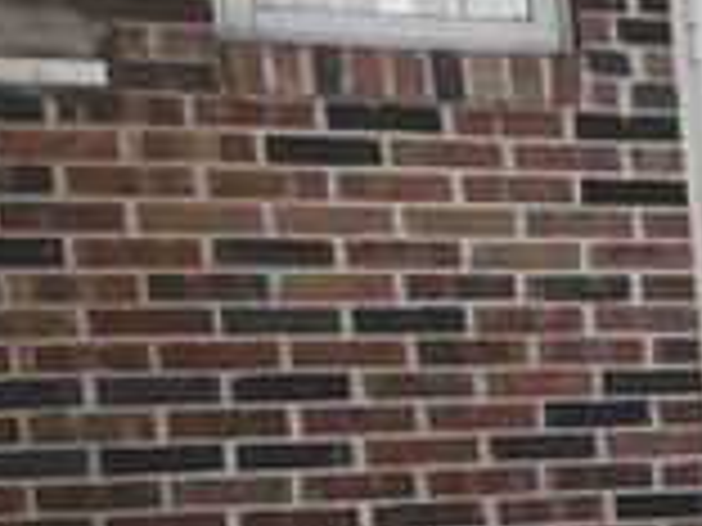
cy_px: 778
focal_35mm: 118
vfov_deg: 12.0
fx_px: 2393
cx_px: 2054
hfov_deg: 11.2
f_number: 7.1
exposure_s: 1/400
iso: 800
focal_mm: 9
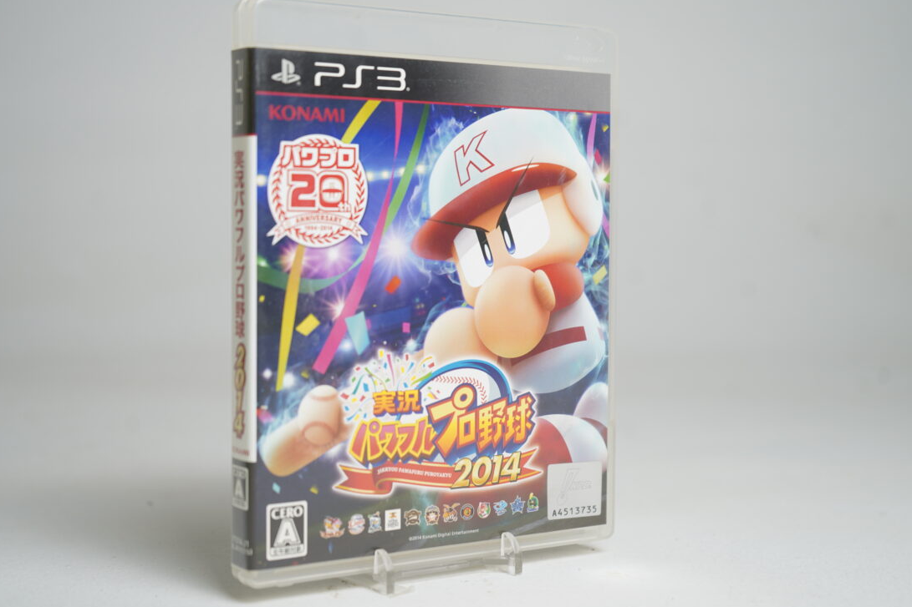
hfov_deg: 36.2
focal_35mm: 55
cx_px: 466
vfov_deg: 24.6
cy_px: 286
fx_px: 1393
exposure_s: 1/50
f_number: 4.5
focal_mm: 50
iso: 160
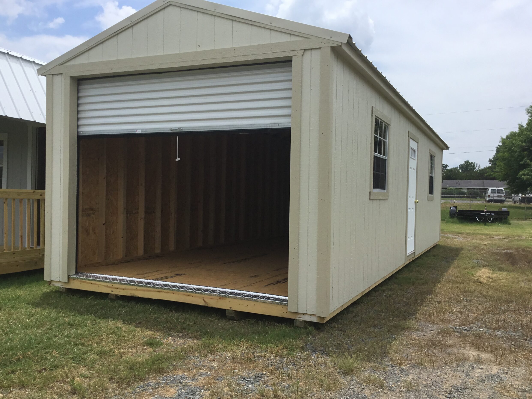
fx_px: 492
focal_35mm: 32
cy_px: 206
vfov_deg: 44.2
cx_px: 268
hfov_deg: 56.8
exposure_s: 1/1988
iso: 25
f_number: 2.4
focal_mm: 3.3
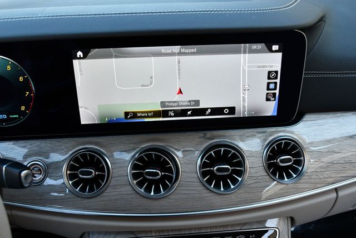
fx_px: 356
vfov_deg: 36.9
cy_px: 119
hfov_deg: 53.1
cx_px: 178
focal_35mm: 36
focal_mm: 18
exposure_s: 1/250
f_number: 3.5
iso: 500
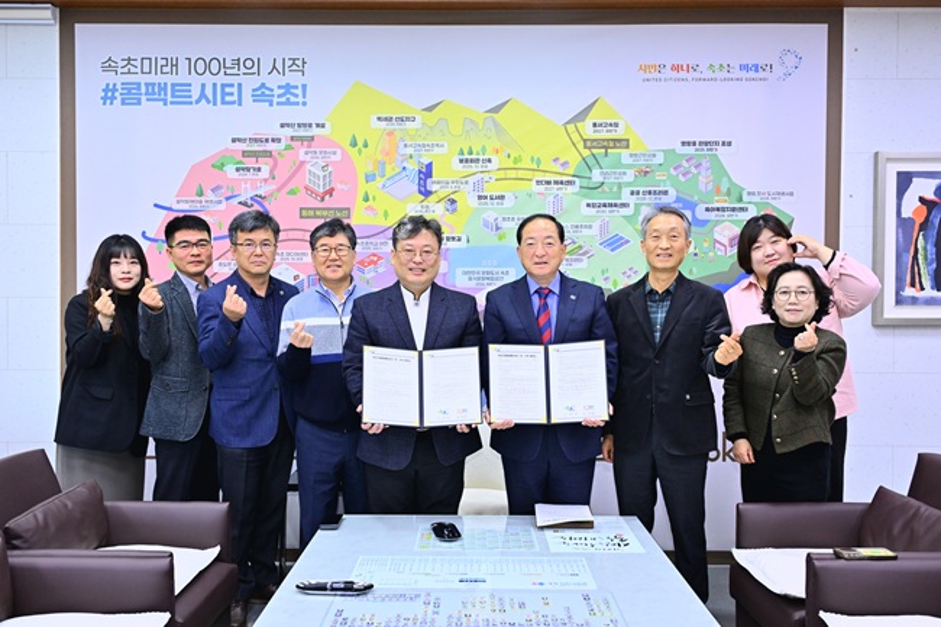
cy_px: 314
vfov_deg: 43.6
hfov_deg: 61.9
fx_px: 784
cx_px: 470
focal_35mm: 30
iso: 1000
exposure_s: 1/200
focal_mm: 30
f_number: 4
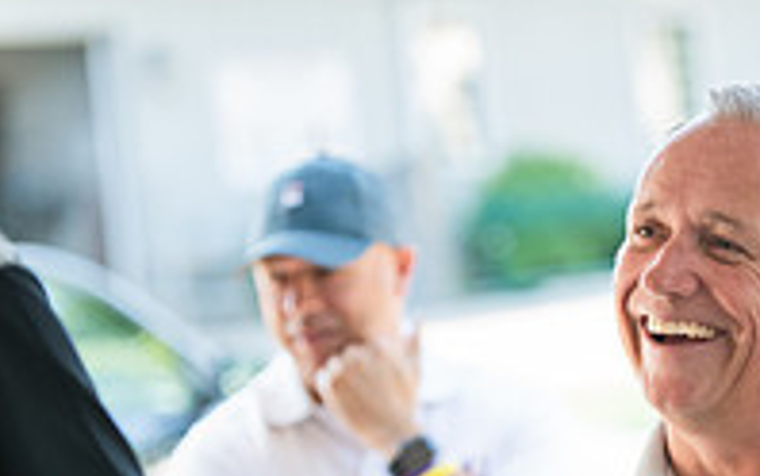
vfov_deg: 4.2
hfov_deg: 6.7
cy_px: 547
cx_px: 649
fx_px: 6507
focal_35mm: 314
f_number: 3.2
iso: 400
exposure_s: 1/200
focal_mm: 105
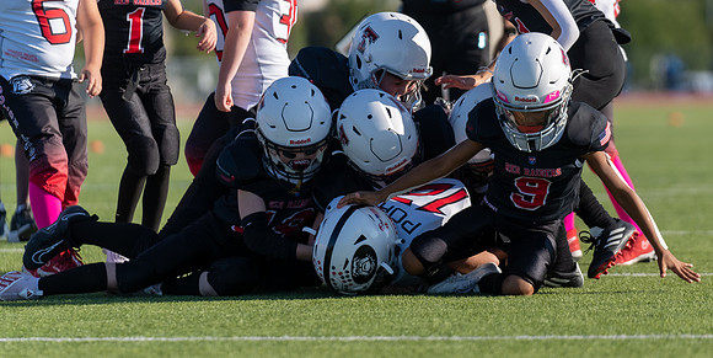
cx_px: 522
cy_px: 116
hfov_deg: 6.4
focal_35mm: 348
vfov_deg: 3.2
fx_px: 6407
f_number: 2.8
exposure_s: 1/1600
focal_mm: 200
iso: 100
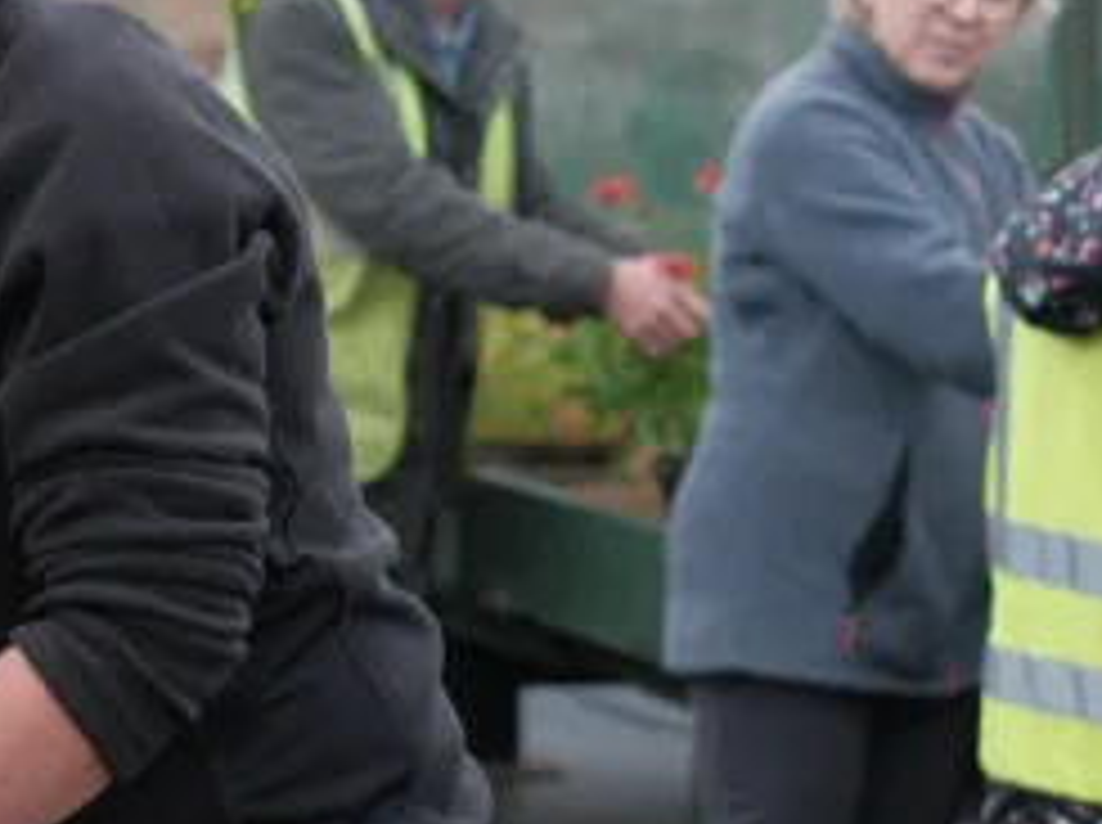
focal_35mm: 151
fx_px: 4800
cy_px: 122
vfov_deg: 9.8
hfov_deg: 13.0
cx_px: 45
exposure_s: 1/800
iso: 200
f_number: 2
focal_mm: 33
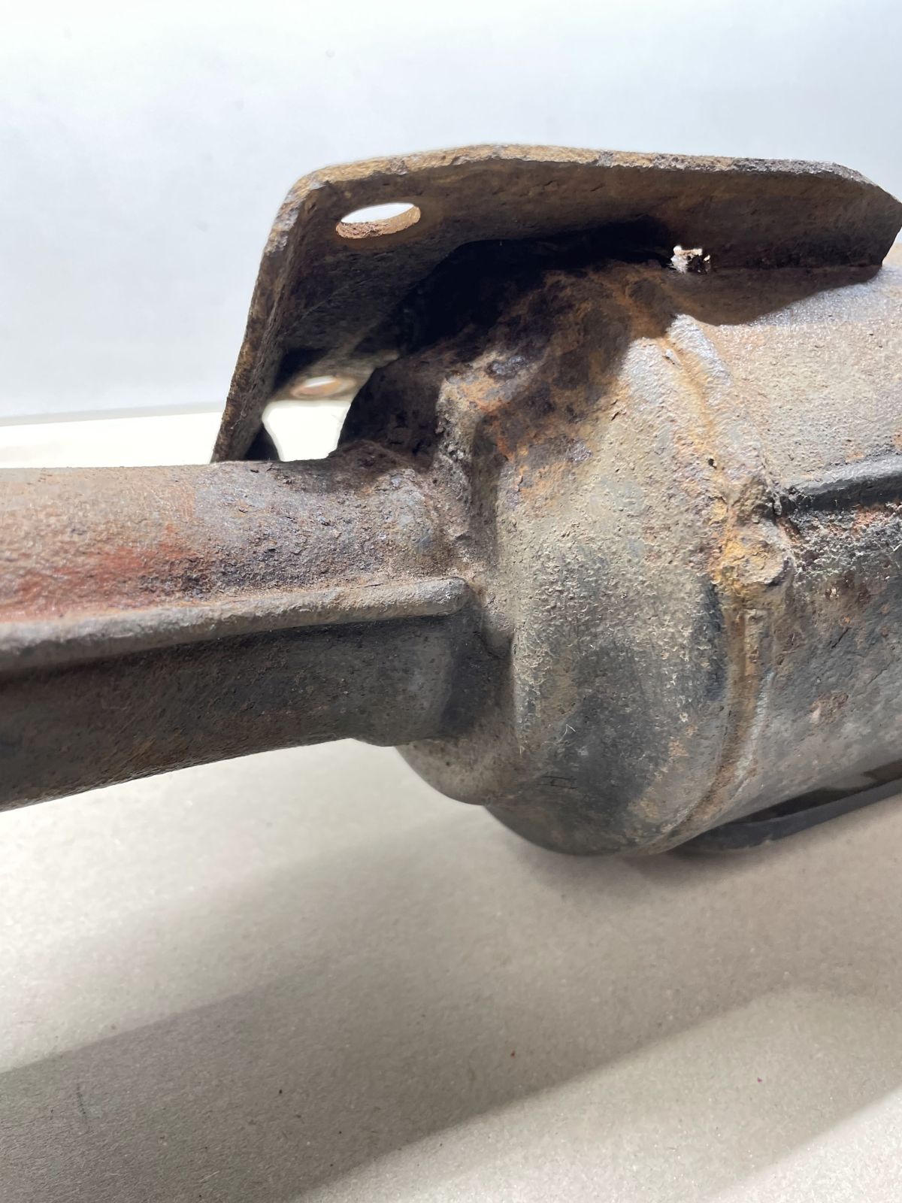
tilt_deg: -29.2
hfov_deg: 53.1
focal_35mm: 26
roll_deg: -5.1
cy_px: 602
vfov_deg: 67.3
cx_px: 451
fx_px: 903
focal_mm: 4.2
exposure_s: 1/50
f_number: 1.6
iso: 200
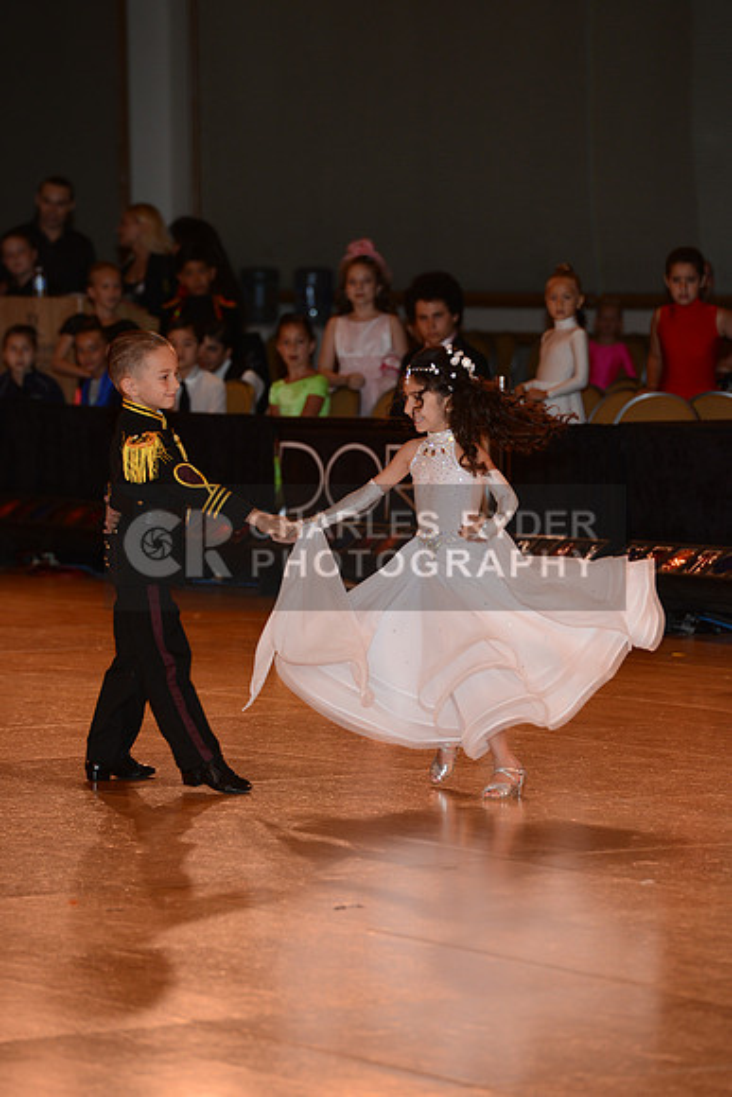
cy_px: 548
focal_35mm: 200
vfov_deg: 10.3
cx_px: 366
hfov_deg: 6.9
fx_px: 6096
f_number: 5.6
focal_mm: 200
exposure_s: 1/250
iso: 1000
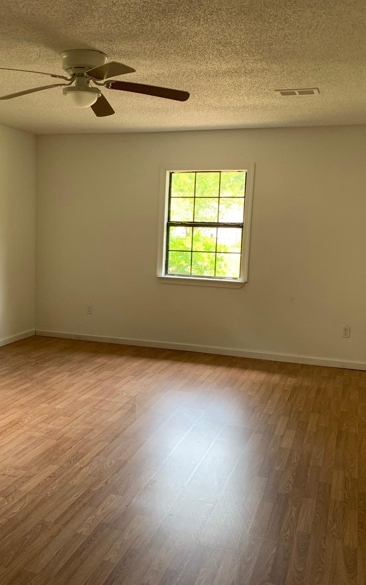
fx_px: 590
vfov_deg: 52.7
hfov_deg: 34.0
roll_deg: -1.6
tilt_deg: -6.1
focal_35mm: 37
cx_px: 114
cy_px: 291
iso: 64
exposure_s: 1/121
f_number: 1.8
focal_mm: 4.25
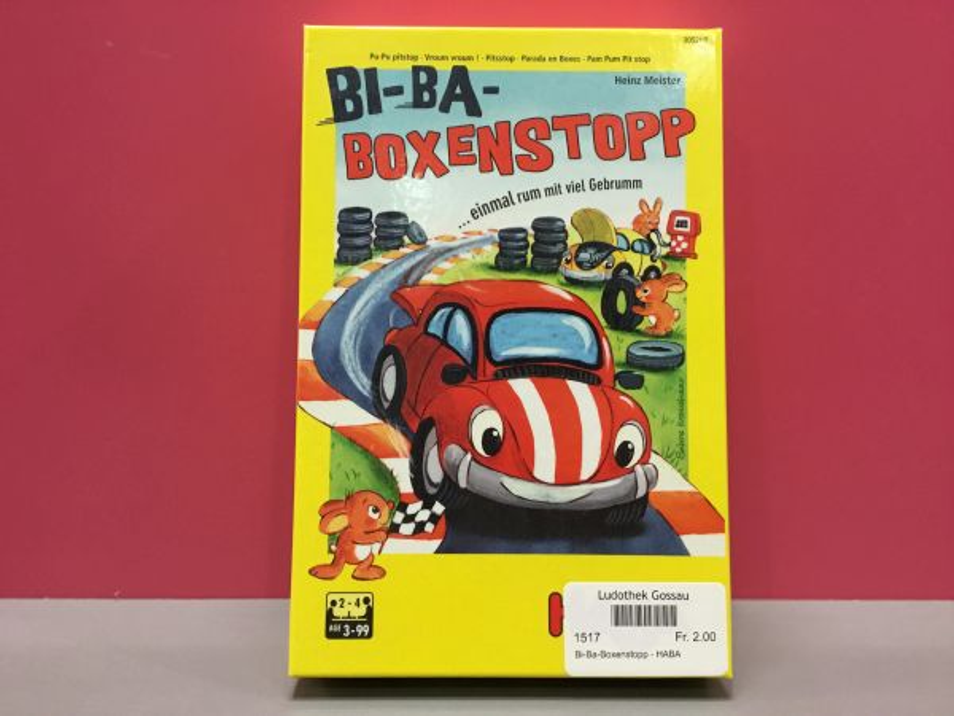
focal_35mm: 31
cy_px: 358
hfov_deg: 58.4
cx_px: 477
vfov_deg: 45.4
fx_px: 854
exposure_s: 1/33
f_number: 2.4
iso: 160
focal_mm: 3.3
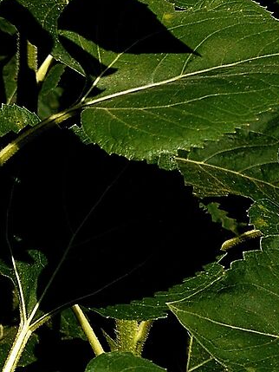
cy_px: -226
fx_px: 2771
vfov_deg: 7.5
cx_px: -374
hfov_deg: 5.6
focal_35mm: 258
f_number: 8
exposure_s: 1/640
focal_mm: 32
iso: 100
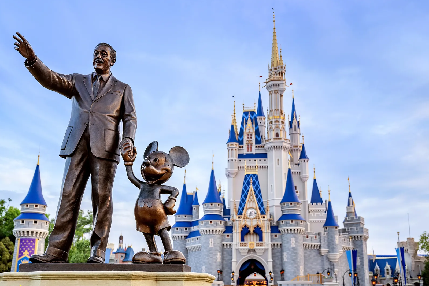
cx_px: 224
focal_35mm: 42
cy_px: 158
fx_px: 501
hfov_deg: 46.4
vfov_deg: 31.9
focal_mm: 35
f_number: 4
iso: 100
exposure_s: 1/80
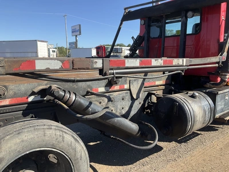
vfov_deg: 48.2
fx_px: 192
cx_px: 114
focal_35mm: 29
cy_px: 86
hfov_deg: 61.7
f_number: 1.8
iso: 25
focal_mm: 3
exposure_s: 1/898
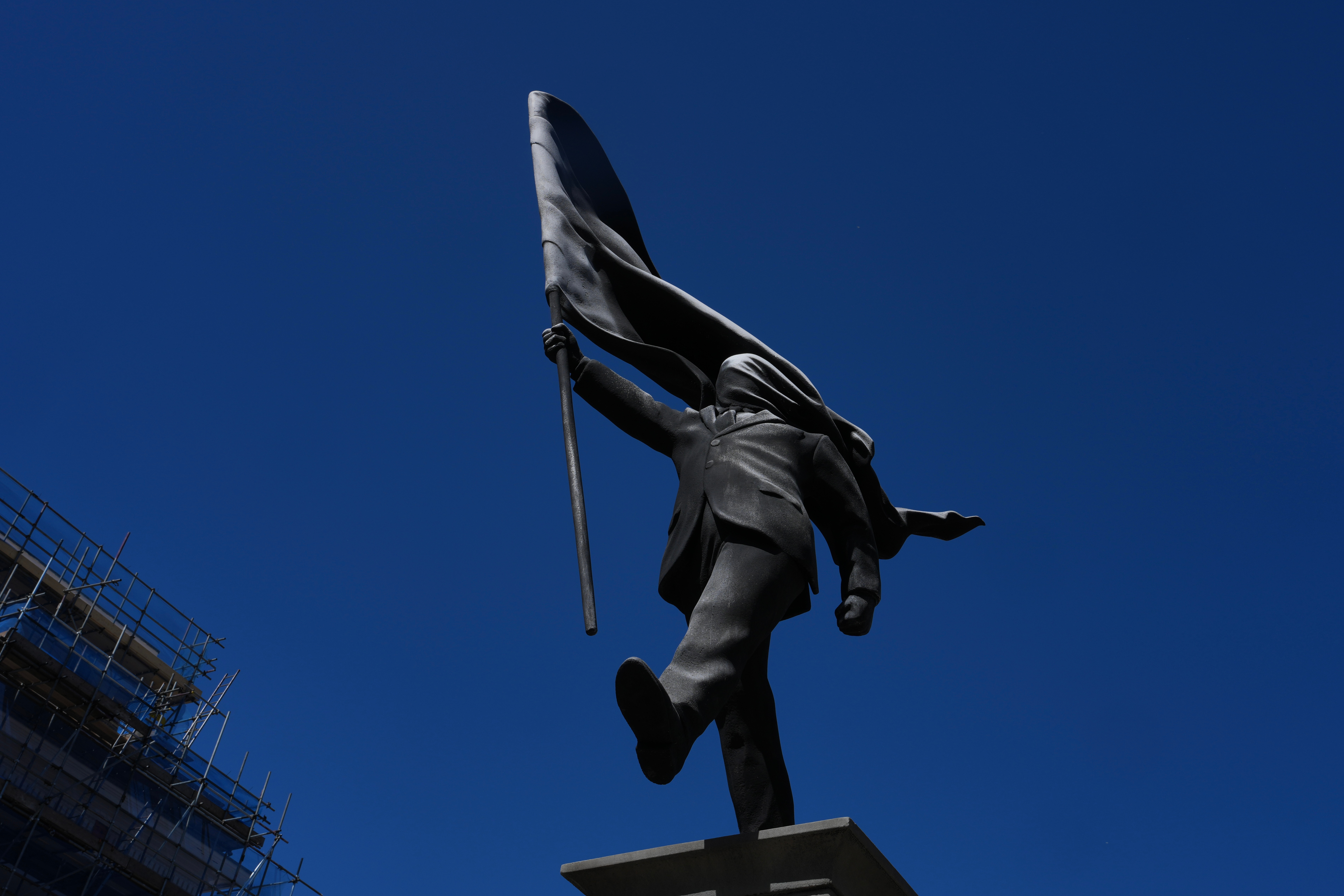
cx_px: 690
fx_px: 1307
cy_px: 457
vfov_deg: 37.9
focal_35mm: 35
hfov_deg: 54.4
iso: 100
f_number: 11
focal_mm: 34
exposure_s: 1/500
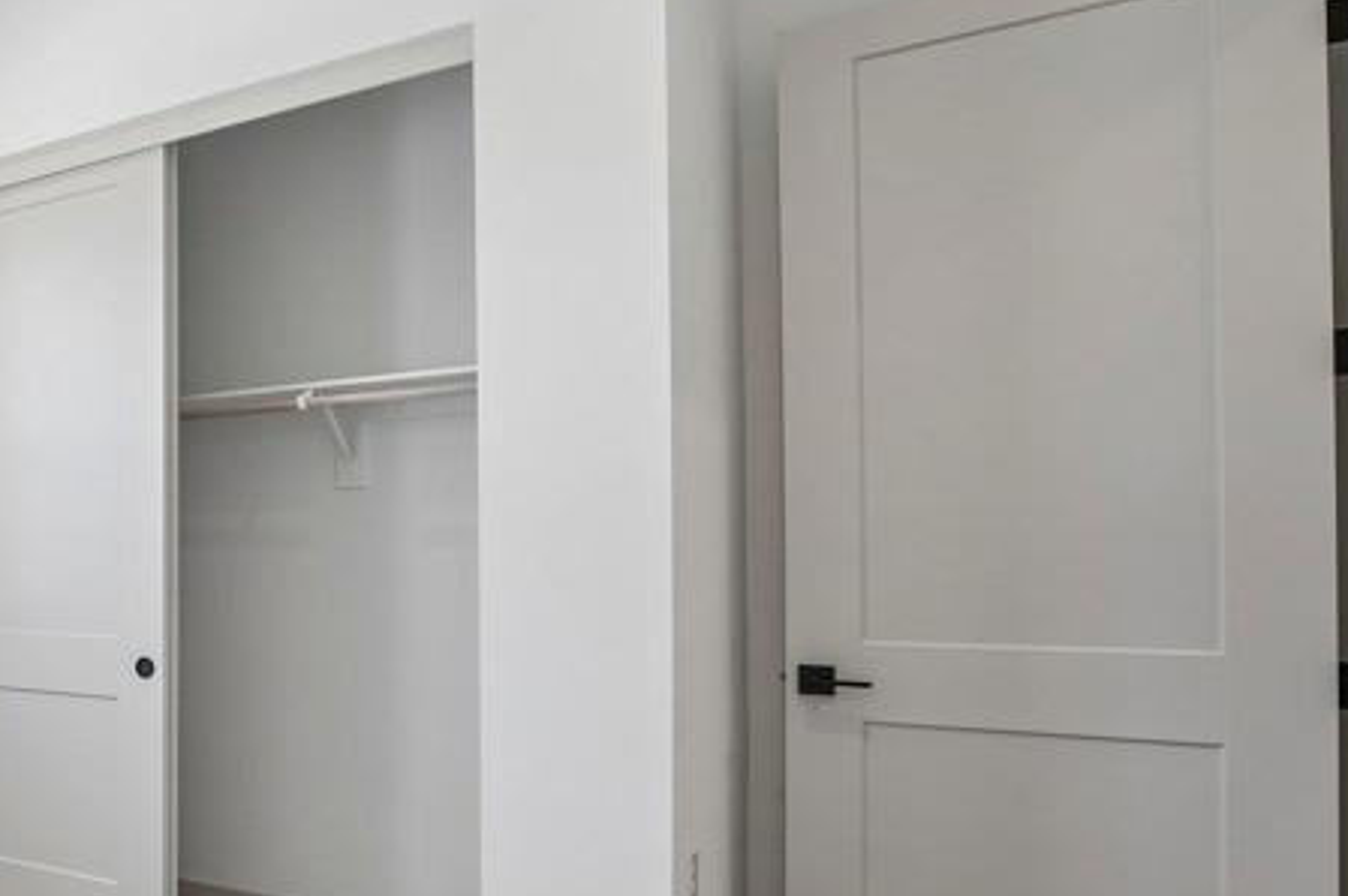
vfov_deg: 40.8
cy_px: 556
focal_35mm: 32
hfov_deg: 43.6
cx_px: -172
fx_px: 1197
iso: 640
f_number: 8
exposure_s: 1/60
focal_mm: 14
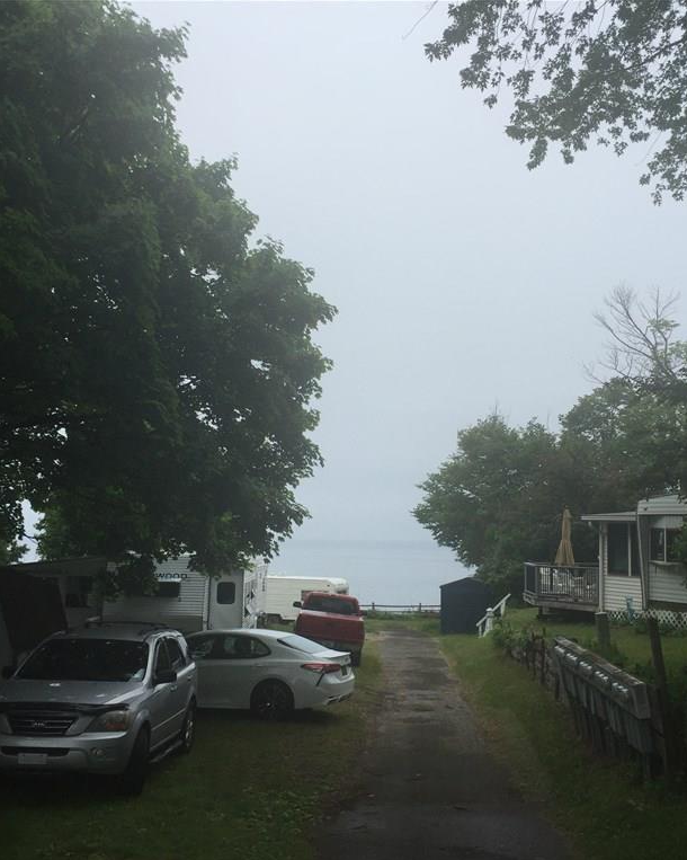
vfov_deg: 47.9
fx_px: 966
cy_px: 432
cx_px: 394
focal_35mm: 38
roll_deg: -3.7
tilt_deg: +3.7
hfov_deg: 39.1
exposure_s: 1/2825
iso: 32
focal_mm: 4.15
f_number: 2.2
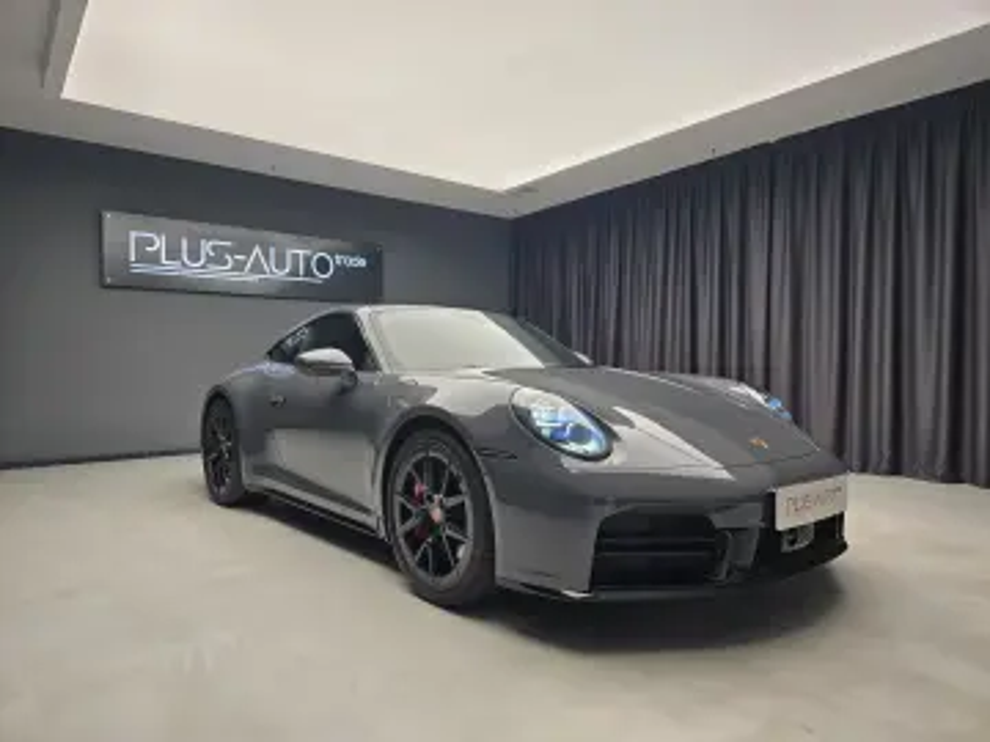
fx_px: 658
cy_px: 371
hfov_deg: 73.9
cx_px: 495
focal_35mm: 23
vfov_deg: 58.9
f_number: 1.7
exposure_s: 1/54
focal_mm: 6.3
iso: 25
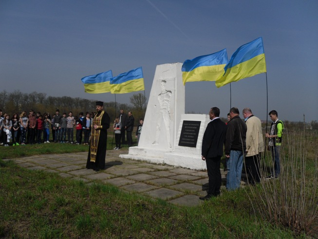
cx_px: 159
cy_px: 120
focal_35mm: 35
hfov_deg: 52.6
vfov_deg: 40.7
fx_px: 322
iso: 80
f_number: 8.2
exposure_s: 1/534
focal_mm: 6.3
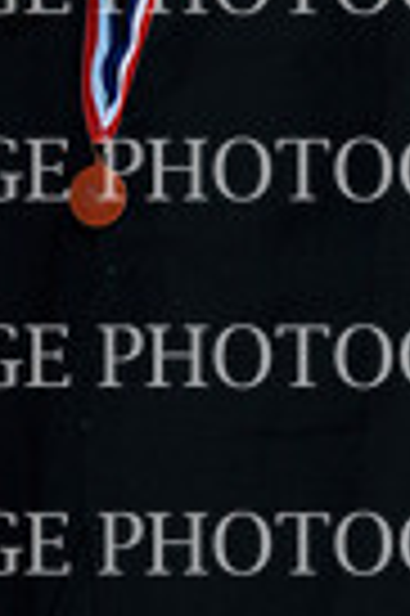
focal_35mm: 138
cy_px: 261
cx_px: 74
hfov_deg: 9.9
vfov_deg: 14.9
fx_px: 2363
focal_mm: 28
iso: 400
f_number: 2.8
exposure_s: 1/60
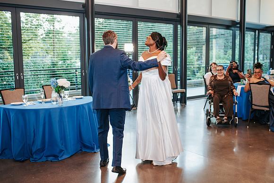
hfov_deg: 51.4
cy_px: 92
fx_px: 285
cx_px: 146
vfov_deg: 35.6
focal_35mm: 37
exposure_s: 1/160
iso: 450
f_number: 2.8
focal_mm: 35
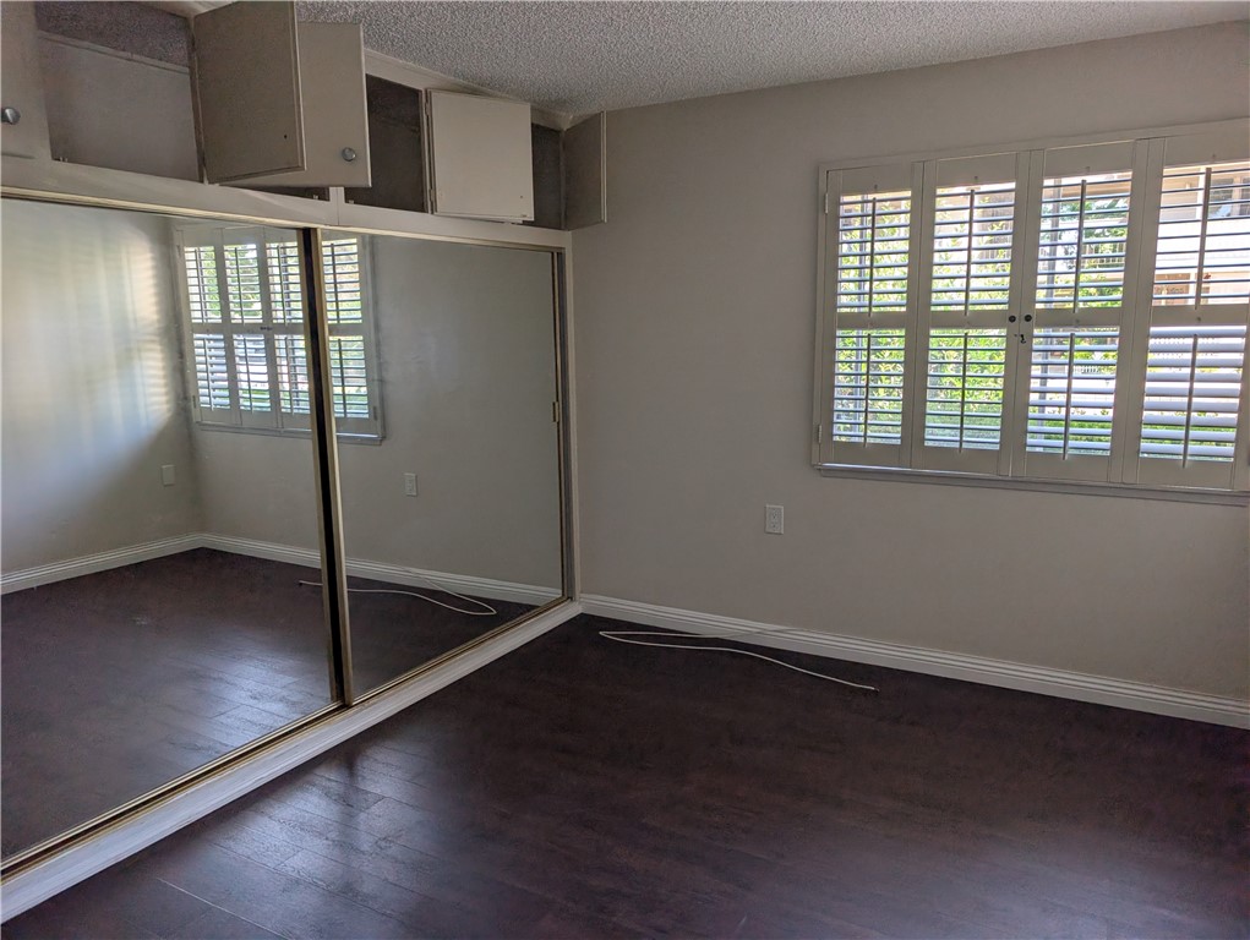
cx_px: 625
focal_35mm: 24
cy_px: 470
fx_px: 868
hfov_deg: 71.5
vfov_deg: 56.9
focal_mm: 6.9
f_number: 1.68
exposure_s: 1/143
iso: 73
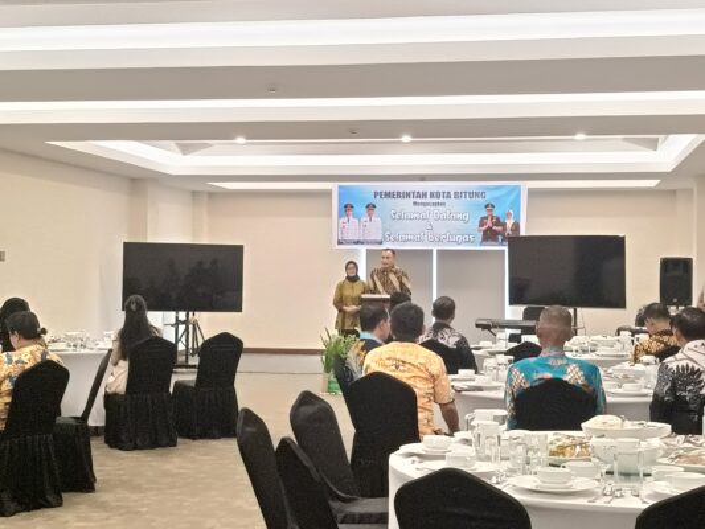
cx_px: 352
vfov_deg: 24.4
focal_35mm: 60
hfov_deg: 32.2
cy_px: 264
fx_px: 1222
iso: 2500
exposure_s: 1/25
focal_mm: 4.7
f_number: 1.7
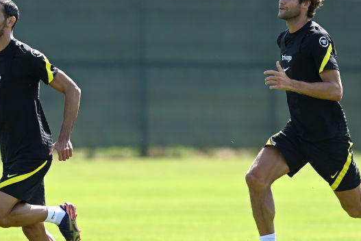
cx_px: 132
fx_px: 7796
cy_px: 125
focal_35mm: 777
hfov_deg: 2.7
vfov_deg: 1.8
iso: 400
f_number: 4
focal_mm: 400
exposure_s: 1/1600
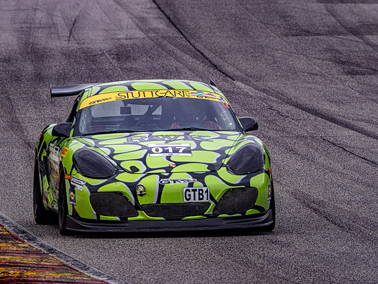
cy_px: 142
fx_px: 9184
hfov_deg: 2.4
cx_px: 189
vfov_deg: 1.8
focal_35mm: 841
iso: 400
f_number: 10
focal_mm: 420
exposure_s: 1/400
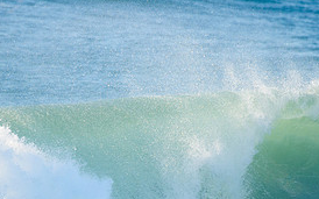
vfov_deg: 1.2
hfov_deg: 2.0
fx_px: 9368
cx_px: 121
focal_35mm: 1078
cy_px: 222
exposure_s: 1/1600
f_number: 5.6
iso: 360
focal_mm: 500
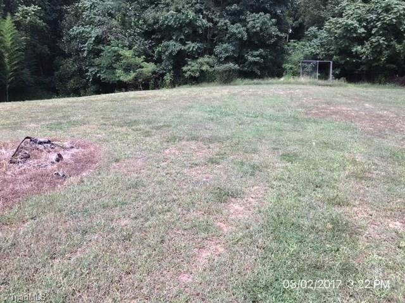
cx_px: 202
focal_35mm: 28
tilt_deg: -13.8
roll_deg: -2.6
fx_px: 328
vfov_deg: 49.7
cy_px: 152
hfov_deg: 63.4
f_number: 1.8
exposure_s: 1/2519
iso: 20
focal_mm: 3.99
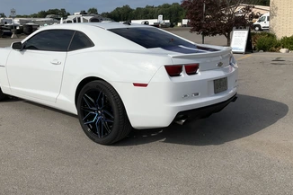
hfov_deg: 51.8
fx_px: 301
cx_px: 127
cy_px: 66
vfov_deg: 35.6
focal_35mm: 37
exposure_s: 1/3534
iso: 25
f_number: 1.8
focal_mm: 3
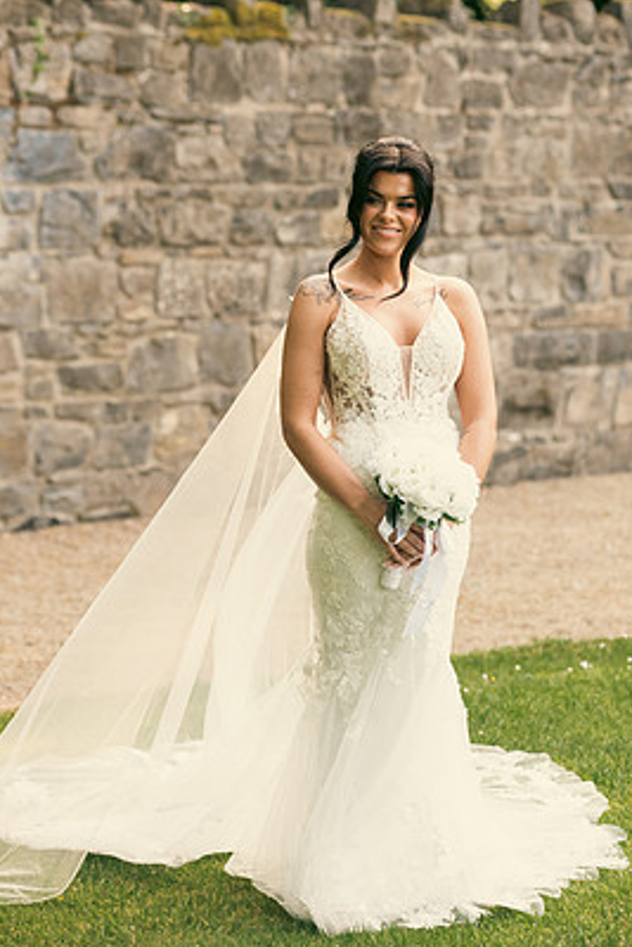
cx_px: 338
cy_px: 424
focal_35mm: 135
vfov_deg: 15.2
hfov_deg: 10.2
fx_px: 3552
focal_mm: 120
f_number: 3.5
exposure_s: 1/250
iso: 250
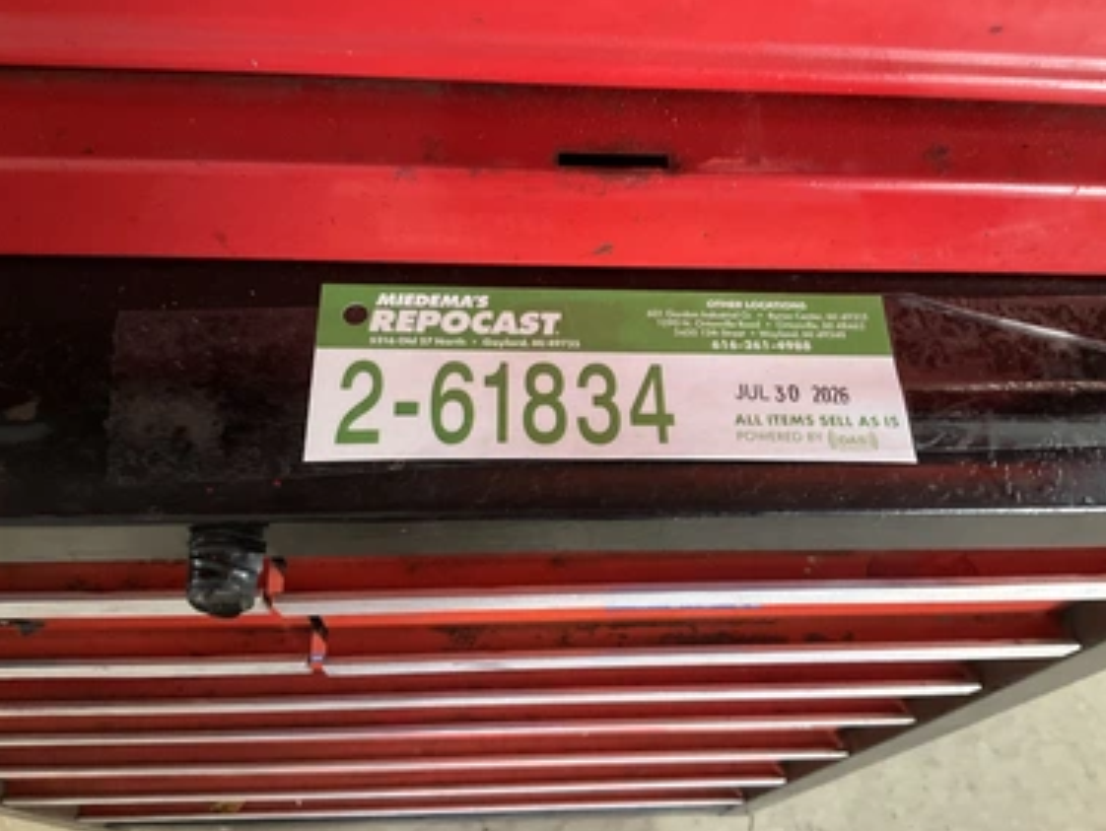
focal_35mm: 31
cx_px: 577
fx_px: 991
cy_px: 408
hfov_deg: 58.3
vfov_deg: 45.5
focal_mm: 3
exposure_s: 1/30
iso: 320
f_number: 1.8
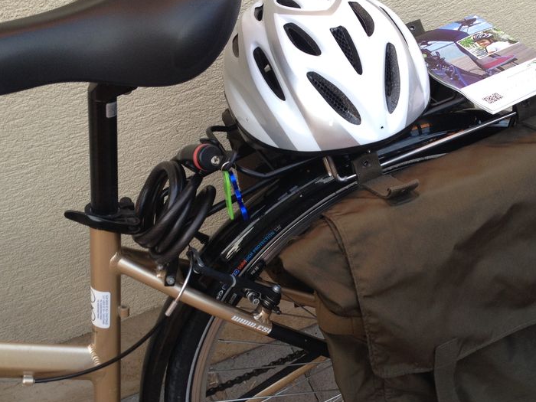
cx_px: 308
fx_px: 774
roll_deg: +8.6
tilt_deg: -42.4
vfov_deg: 29.1
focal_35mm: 50
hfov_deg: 38.1
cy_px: 233
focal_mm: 4.28
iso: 50
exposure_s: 1/60
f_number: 2.4
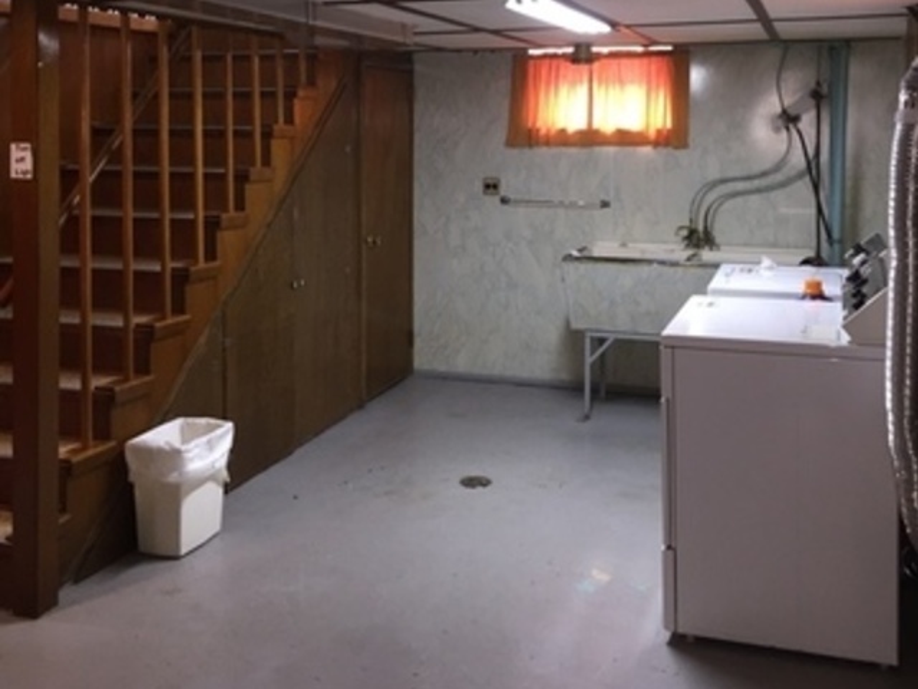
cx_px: 459
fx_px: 769
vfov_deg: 48.2
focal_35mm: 29
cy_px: 344
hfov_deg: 61.7
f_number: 2.2
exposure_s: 1/20
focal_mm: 4.15
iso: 125
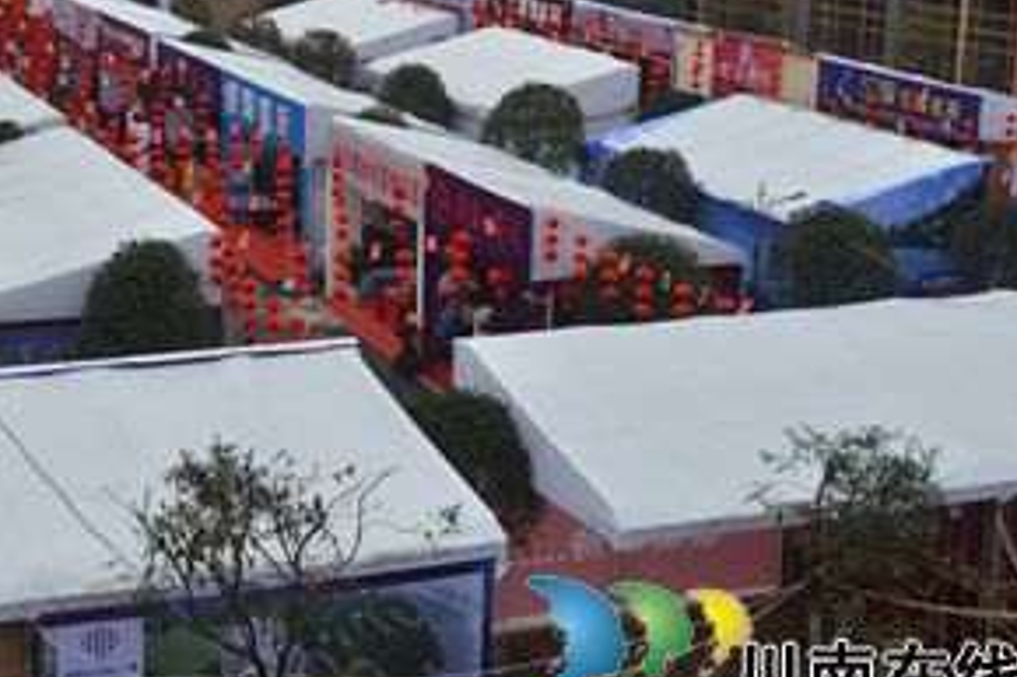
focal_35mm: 62
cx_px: 228
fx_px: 1750
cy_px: 191
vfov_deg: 21.7
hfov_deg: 31.7
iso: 100
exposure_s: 1/250
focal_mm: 24
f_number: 8
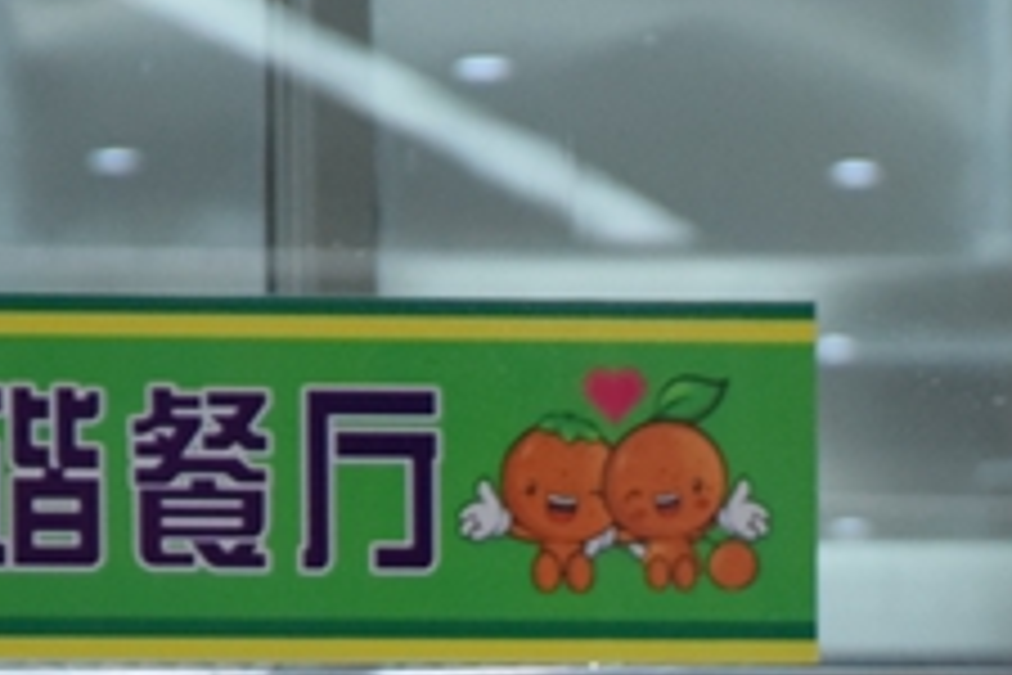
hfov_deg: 3.7
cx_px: 765
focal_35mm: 560
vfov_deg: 2.5
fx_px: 15735
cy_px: 1127
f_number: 5.6
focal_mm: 105
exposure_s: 1/125
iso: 1400
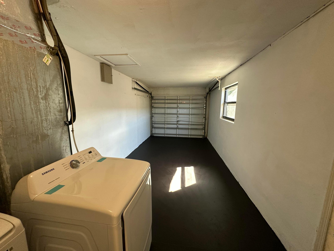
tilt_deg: -9.1
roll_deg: -1.2
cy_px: 126
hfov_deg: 102.1
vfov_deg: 85.7
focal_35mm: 14
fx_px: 135
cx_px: 167
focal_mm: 2.22
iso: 160
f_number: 2.2
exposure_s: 1/60
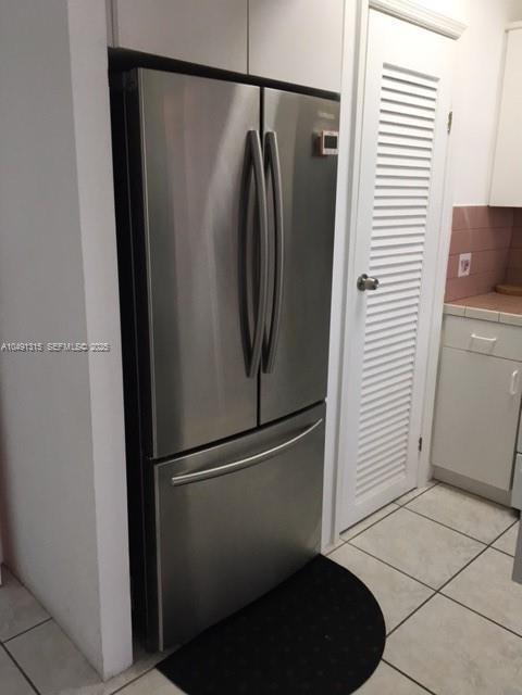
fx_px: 583
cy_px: 348
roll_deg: -2.4
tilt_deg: -16.4
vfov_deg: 61.7
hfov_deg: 48.2
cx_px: 261
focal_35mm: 29
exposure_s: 1/30
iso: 64
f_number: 2.2
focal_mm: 4.15
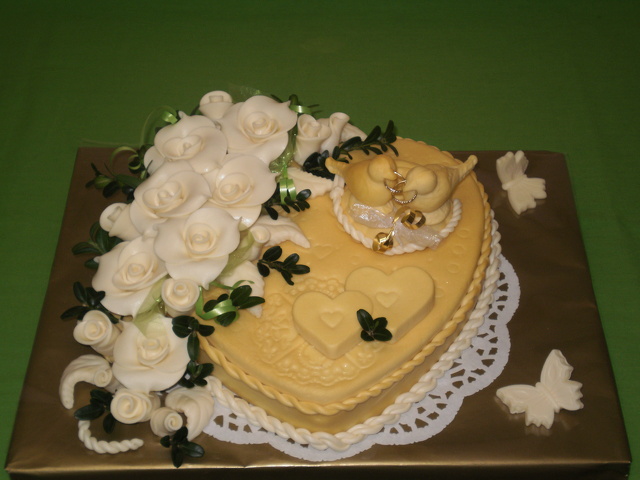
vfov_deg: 23.7
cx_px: 320
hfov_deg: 31.2
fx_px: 1146
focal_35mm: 62
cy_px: 240
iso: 100
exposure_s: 1/40
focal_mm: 10.3
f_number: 4.2
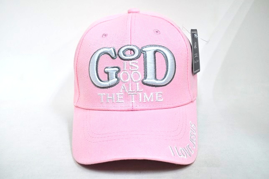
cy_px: 90
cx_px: 134
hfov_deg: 46.4
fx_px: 314
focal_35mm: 42
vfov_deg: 31.8
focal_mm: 28
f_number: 5.6
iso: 320
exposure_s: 1/125
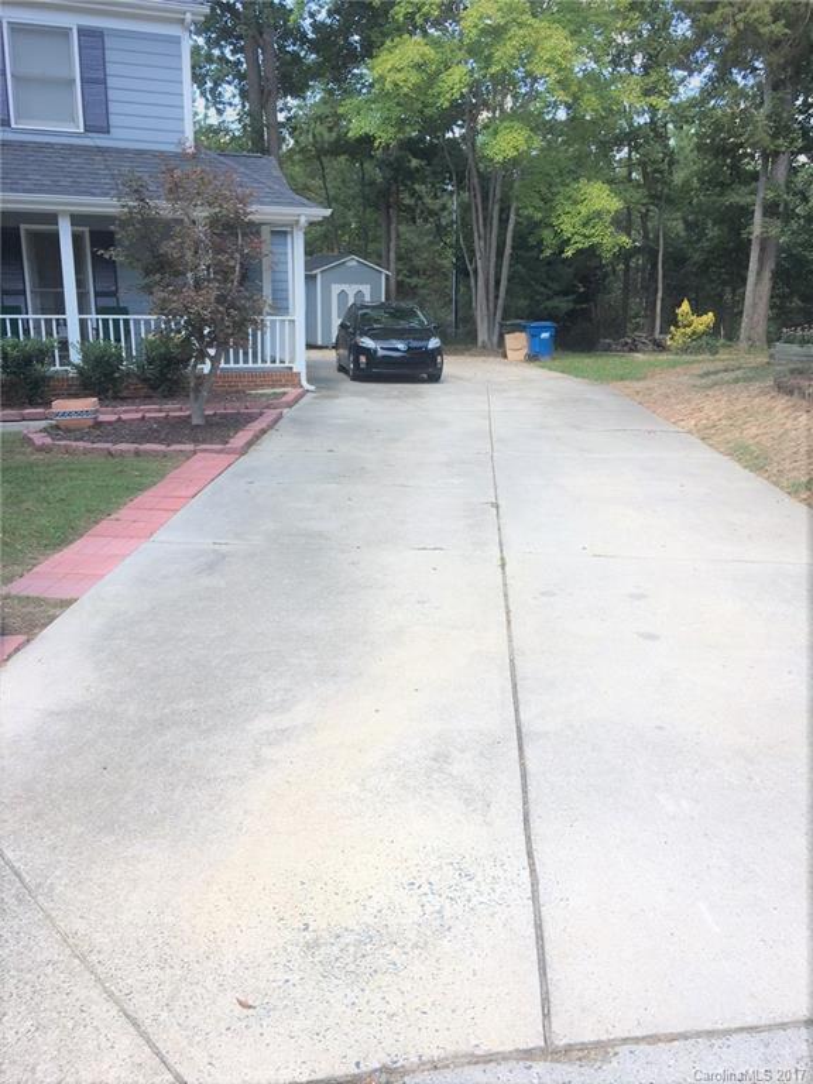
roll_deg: -1.1
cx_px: 406
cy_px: 542
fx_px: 908
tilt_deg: -18.2
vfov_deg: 61.7
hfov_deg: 48.2
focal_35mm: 29
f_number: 2.2
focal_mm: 4.15
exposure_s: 1/262
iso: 25
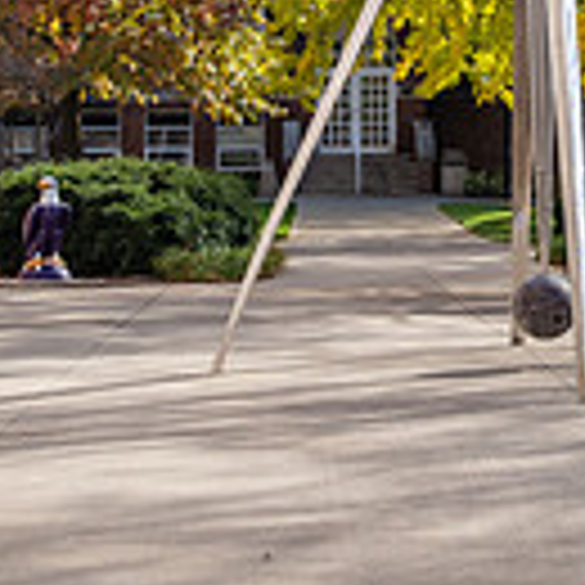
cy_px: -119
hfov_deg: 14.2
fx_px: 2313
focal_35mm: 121
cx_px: 580
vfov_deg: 14.0
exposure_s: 1/400
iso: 250
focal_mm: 32
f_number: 7.1
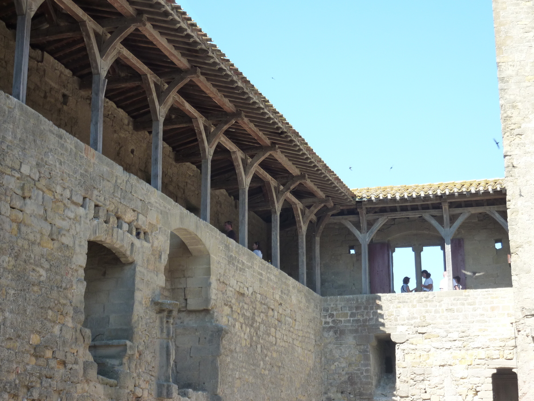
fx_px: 1034
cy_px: 200
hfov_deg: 29.0
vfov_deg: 21.9
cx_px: 267
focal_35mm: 67
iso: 125
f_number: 4.1
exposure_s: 1/200
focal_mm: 11
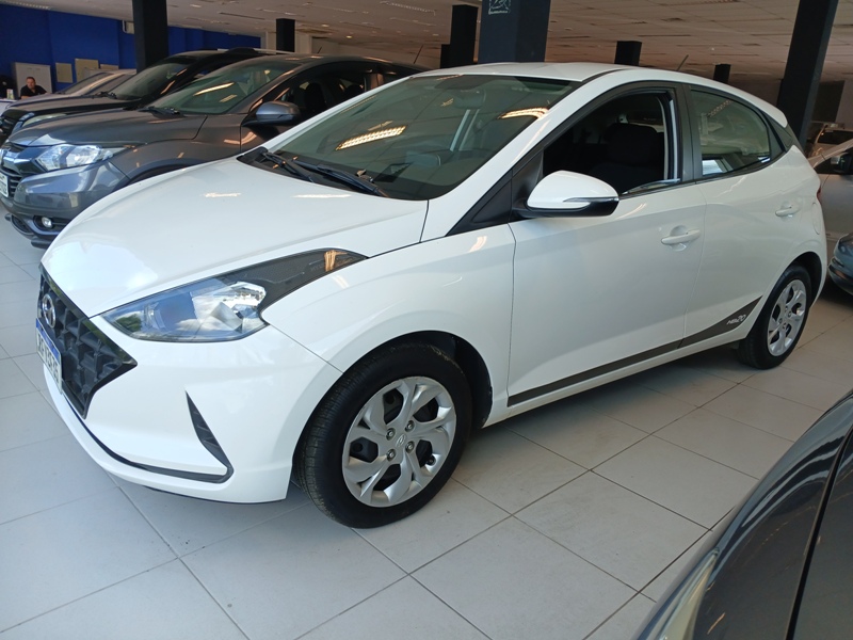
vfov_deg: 53.1
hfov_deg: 67.3
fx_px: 641
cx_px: 426
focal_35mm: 26
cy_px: 320
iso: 40
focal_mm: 3.98
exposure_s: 1/120
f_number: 1.8
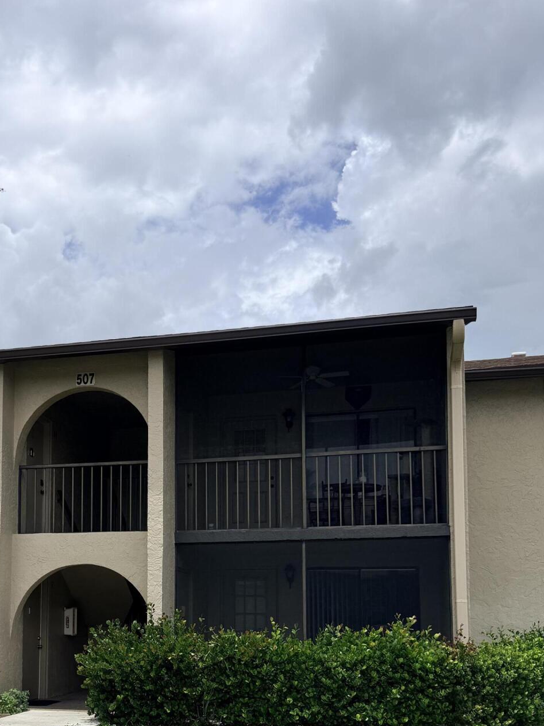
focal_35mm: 38
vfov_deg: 47.1
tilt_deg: +5.2
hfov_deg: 37.2
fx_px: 796
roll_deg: -0.3
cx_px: 169
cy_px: 546
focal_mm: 6.76
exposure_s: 1/9091
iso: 80
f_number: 1.78
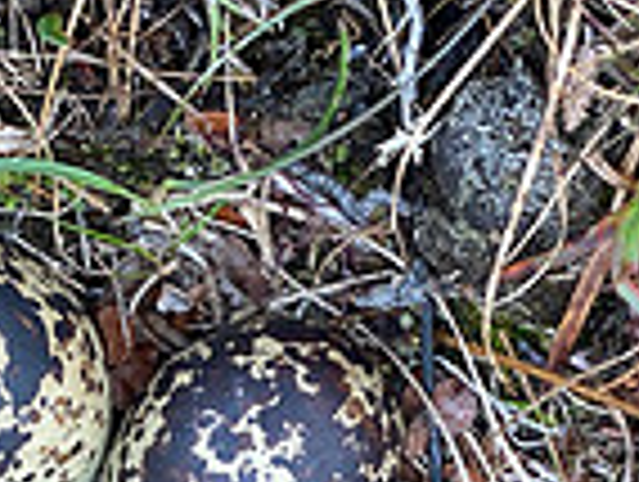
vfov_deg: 13.5
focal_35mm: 106
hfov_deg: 18.4
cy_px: 615
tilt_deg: -86.6
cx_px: 184
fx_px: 1960
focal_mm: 4.25
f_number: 1.8
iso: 80
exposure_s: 1/122
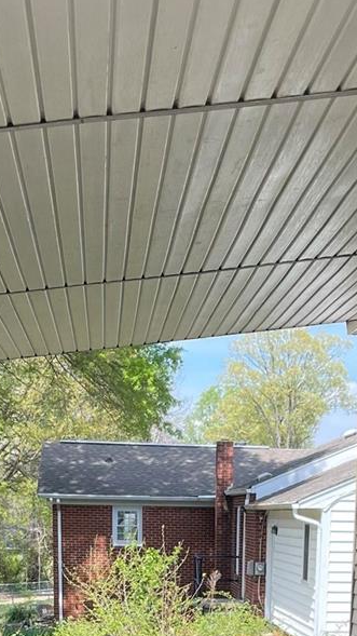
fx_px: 1196
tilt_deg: -13.7
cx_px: 193
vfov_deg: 26.1
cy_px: 789
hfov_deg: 17.0
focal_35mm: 71
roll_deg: -1.5
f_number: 1.6
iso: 32
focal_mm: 5.1
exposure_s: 1/831
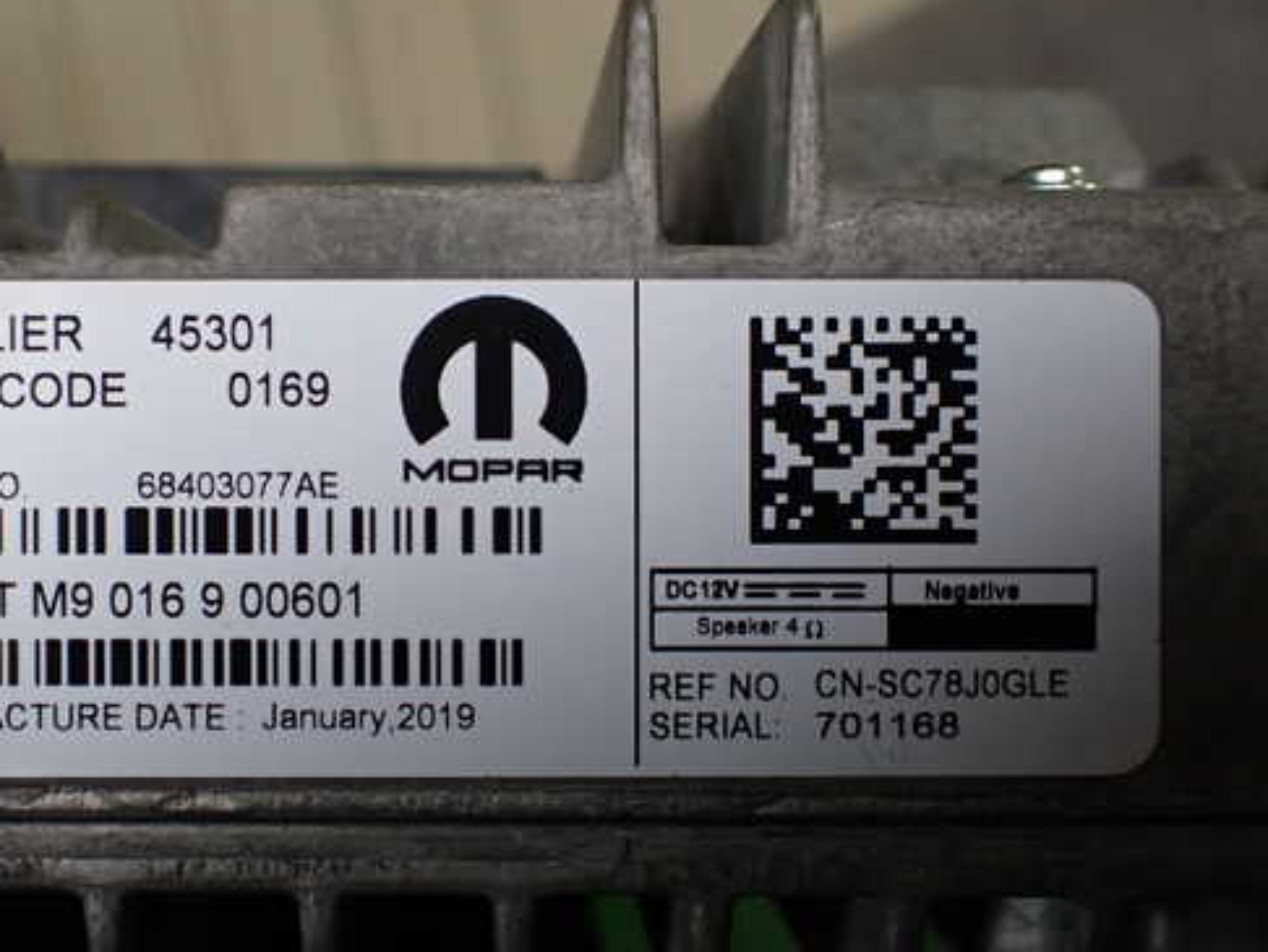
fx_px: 1356
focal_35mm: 37
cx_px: 511
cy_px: 496
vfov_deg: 38.7
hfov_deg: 49.8
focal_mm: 5.4
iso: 250
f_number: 2.3
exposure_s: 1/125
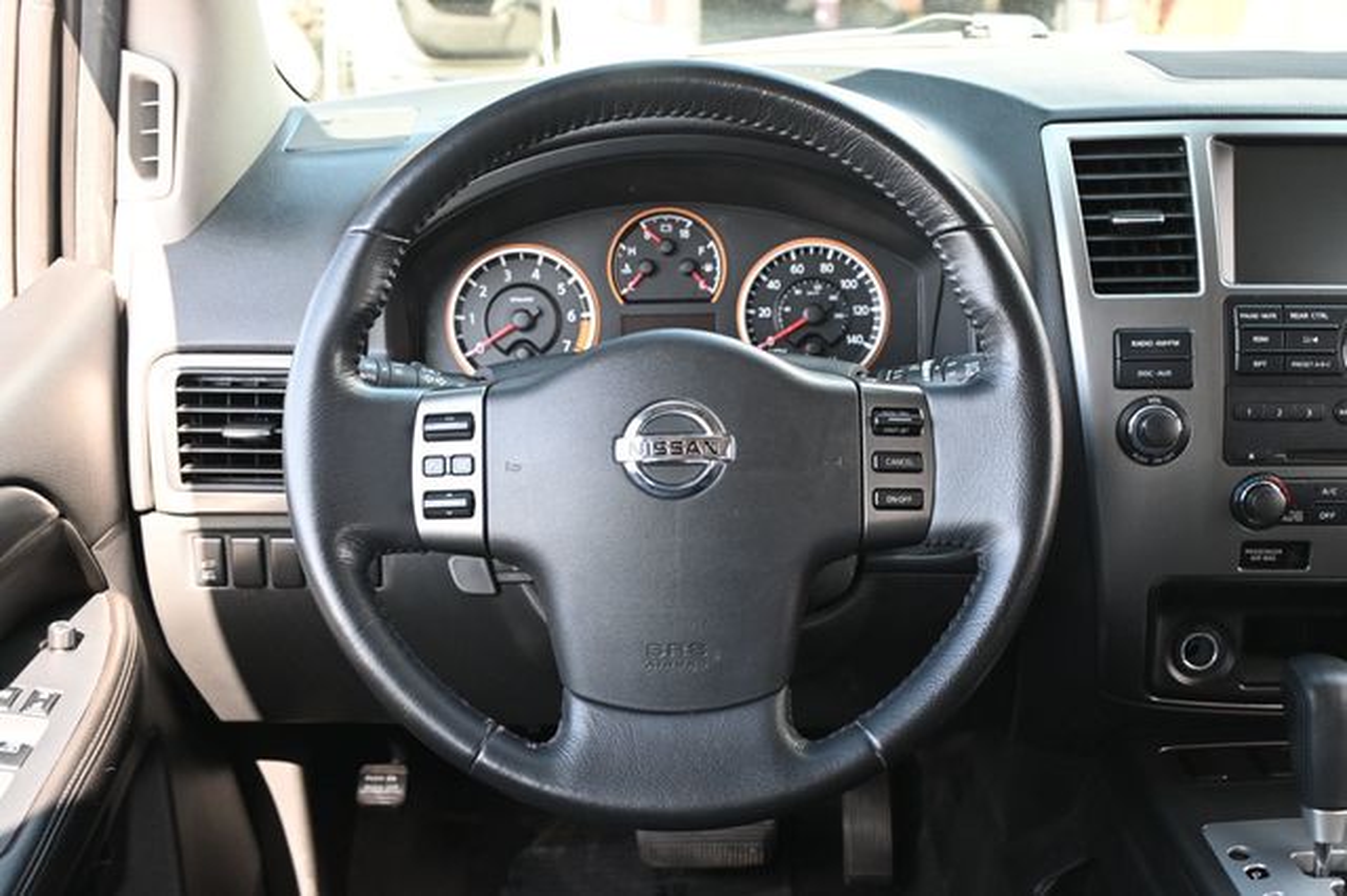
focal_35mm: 39
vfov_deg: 34.2
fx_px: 1458
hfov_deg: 49.6
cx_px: 674
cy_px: 448
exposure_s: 1/125
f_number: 4.5
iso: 1000
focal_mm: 26
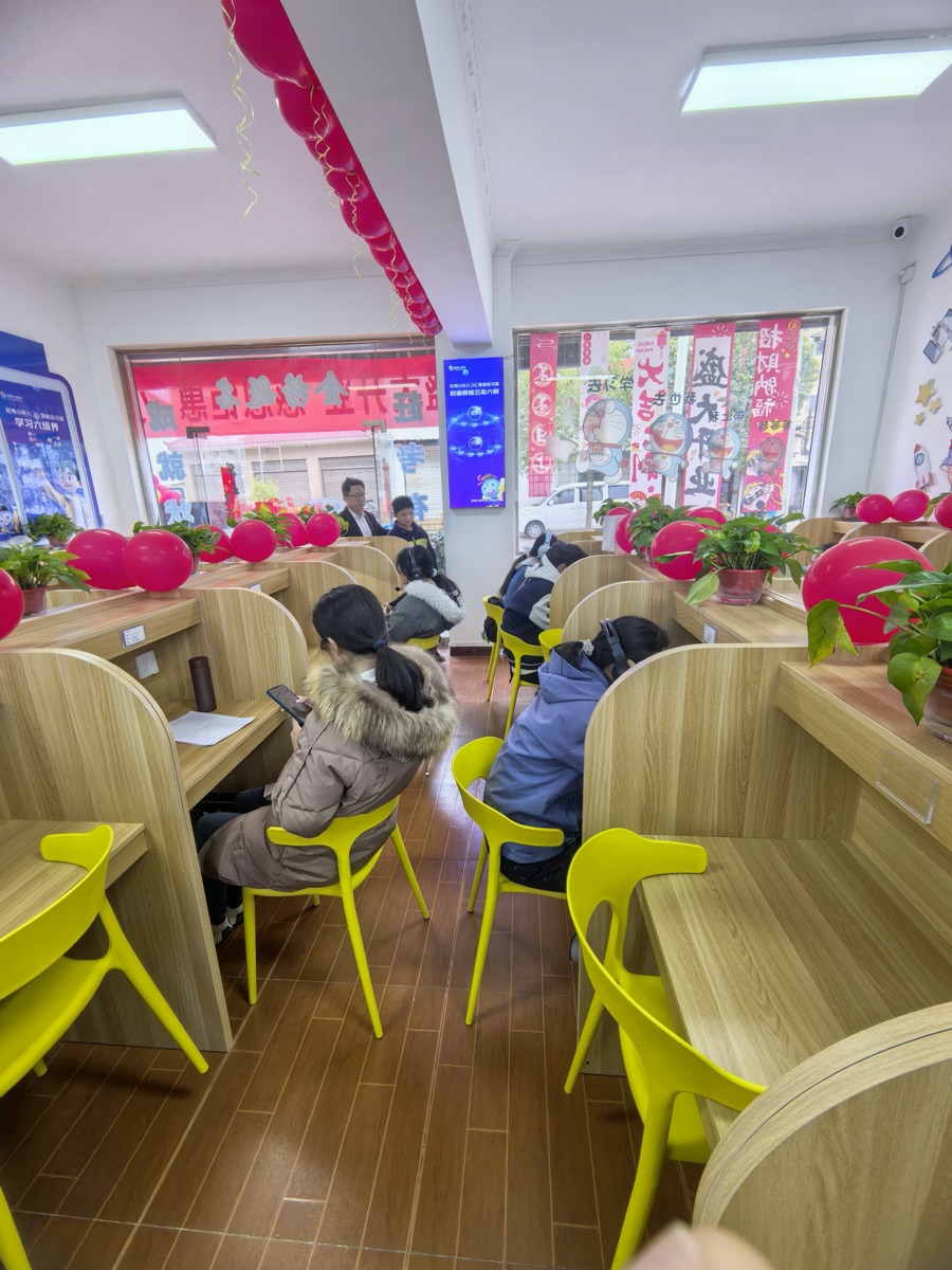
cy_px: 635
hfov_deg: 85.7
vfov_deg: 102.1
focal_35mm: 14
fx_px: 513
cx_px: 476
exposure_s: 1/100
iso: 80
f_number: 2.2
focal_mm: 1.95
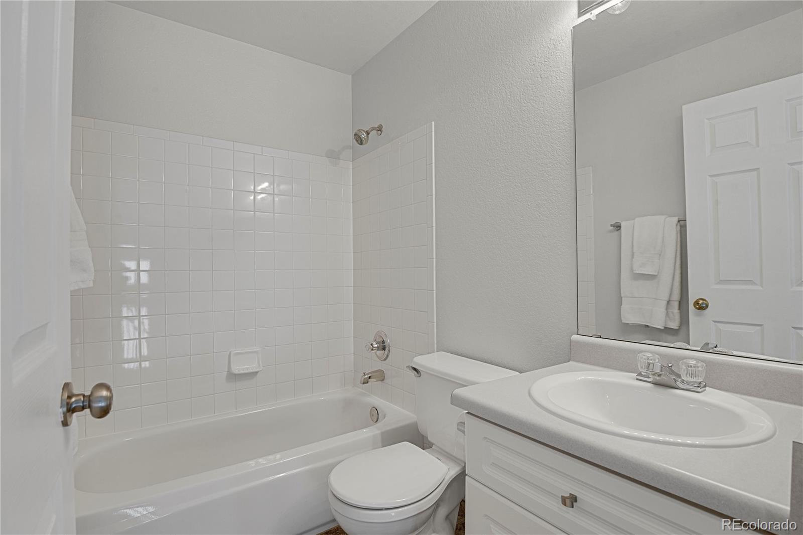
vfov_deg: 70.4
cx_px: 402
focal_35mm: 17
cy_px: 268
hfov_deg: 93.3
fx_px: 379
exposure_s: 1.3
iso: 250
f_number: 8
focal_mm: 17
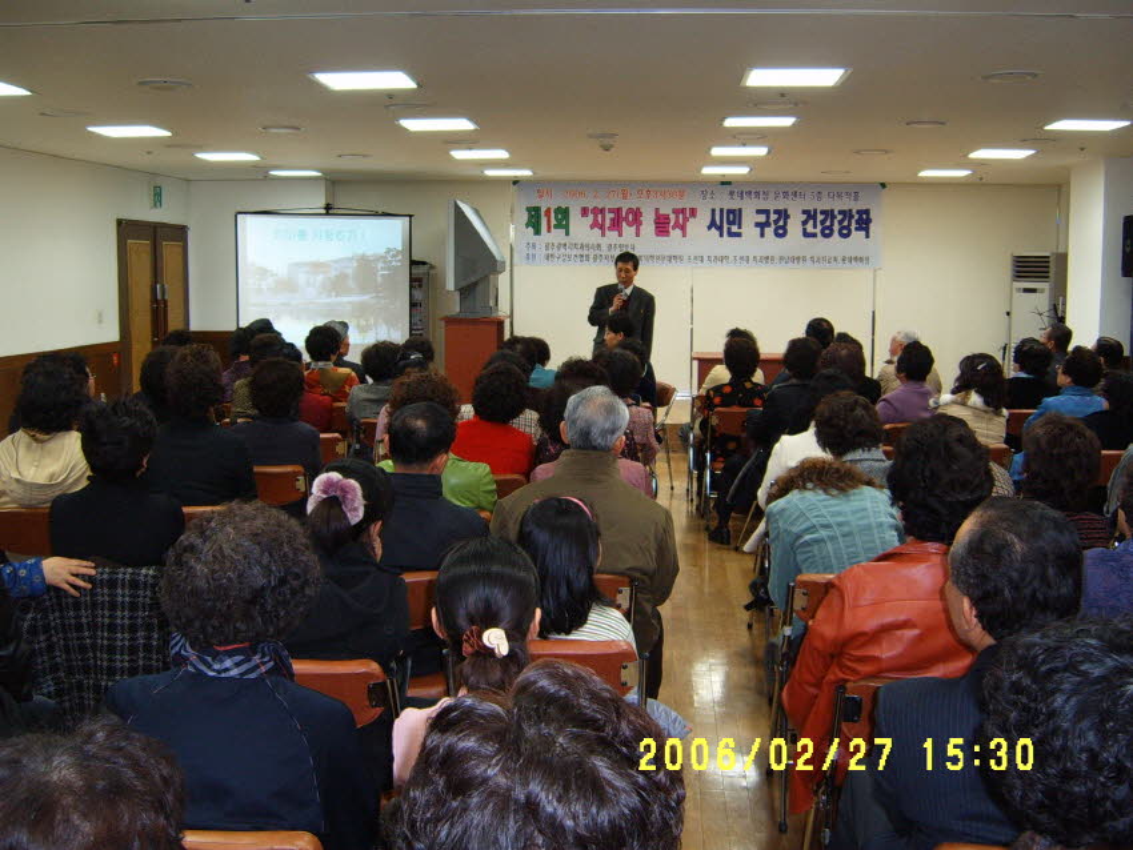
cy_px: 425
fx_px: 1211
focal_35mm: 37
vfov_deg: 38.7
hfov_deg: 50.1
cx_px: 566
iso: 141
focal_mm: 6.2
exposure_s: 1/45
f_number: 2.9
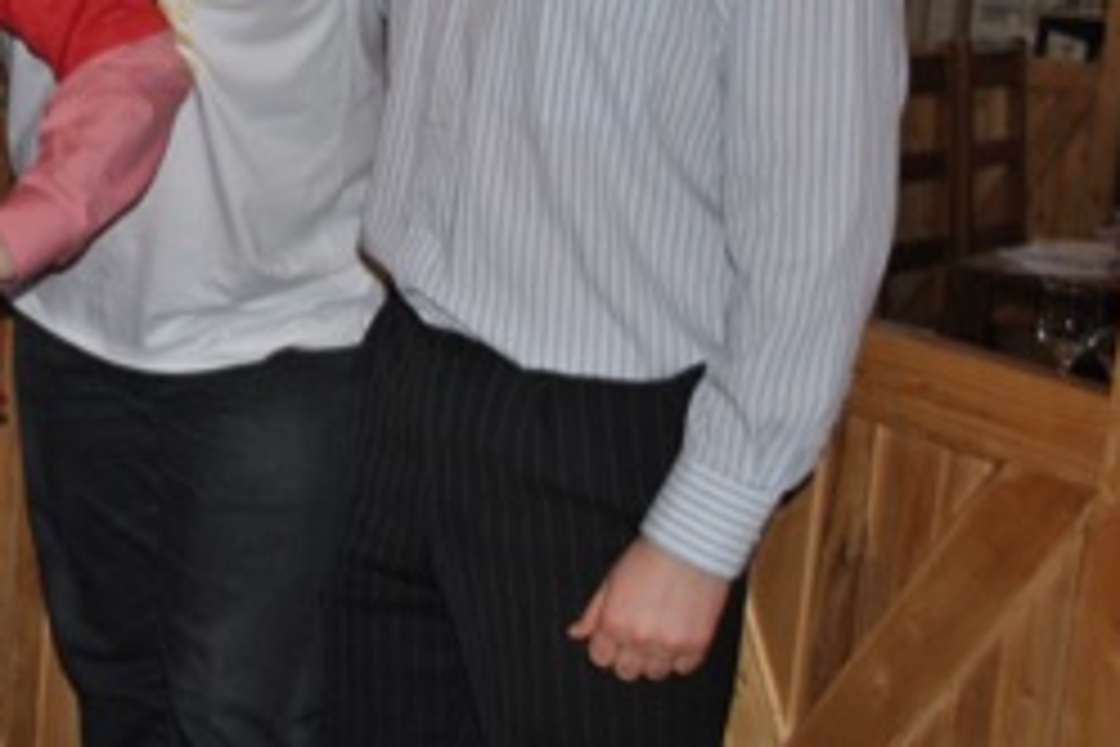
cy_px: 166
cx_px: -4
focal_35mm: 69
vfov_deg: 19.6
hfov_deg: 27.5
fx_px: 2146
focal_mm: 22
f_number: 4
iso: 200
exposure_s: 1/60
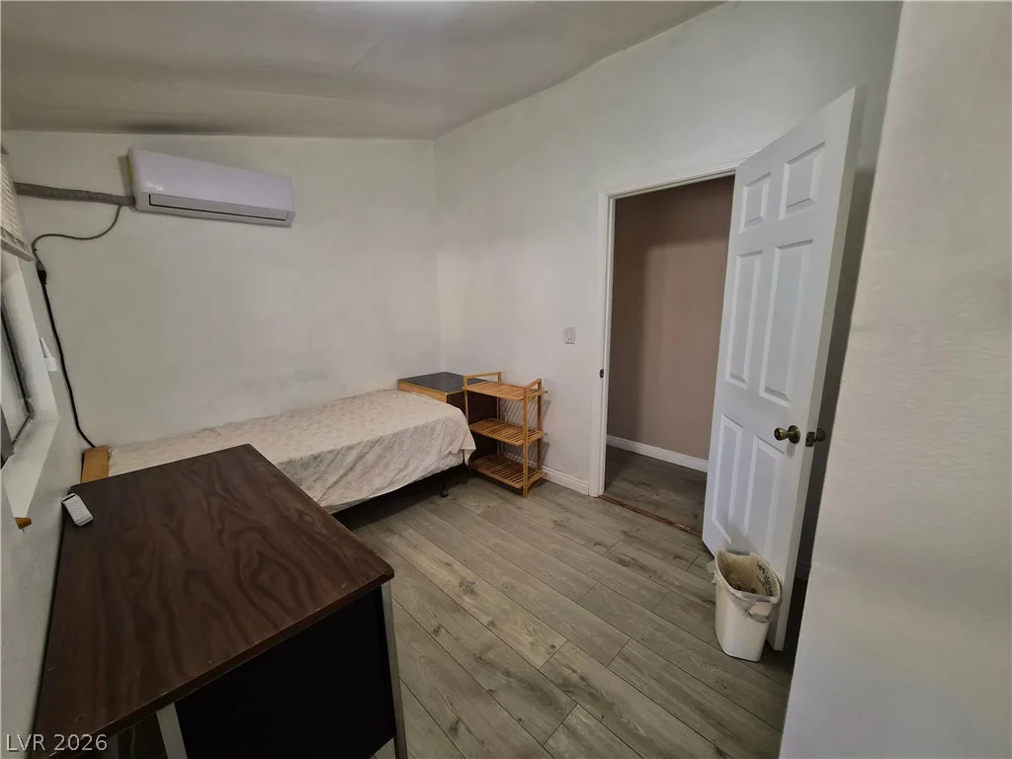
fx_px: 380
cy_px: 380
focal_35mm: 13
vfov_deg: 89.9
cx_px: 506
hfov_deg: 106.2
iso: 250
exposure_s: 1/60
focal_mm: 1.7
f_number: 2.2
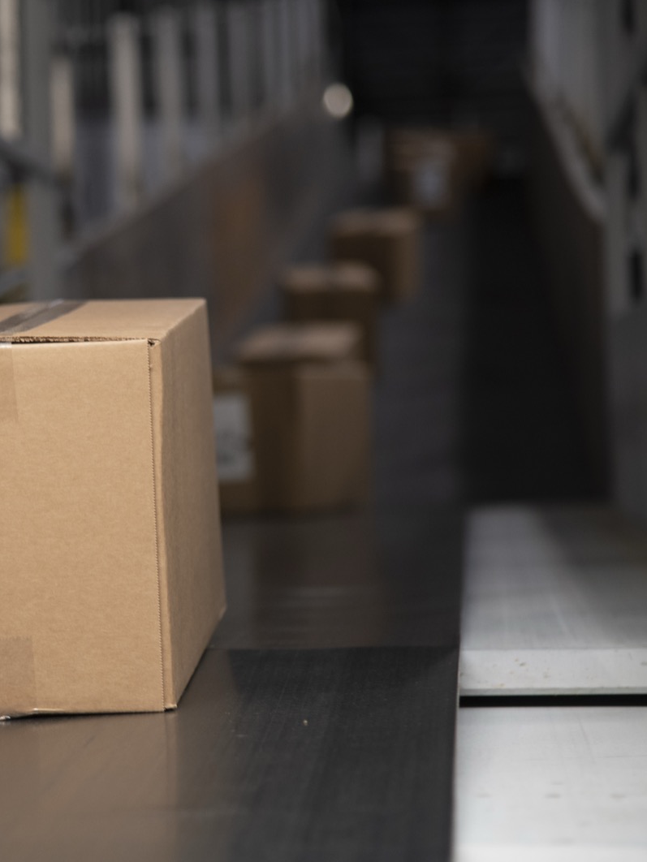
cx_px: 129
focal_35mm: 152
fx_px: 3786
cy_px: 431
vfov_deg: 13.0
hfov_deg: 9.7
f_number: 4
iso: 800
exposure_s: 1/100
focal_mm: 105
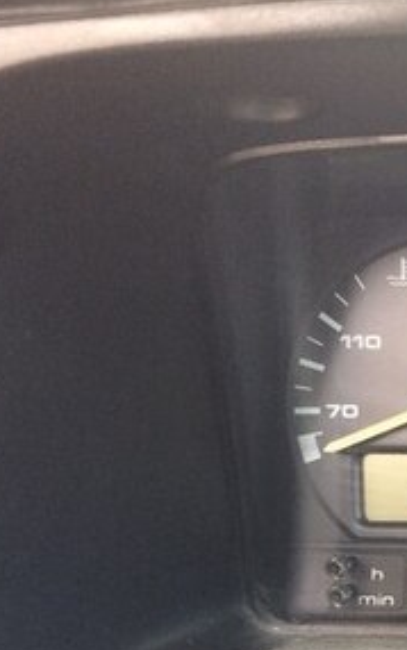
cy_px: 517
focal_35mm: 71
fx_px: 1259
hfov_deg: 15.8
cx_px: 719
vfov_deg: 28.4
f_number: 2.2
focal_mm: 4.15
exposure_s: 1/33
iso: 50
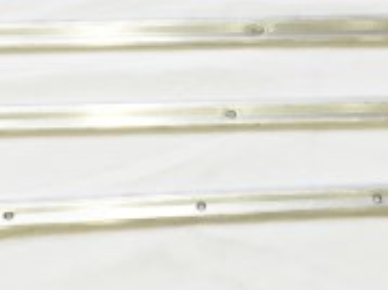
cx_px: 143
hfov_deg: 24.1
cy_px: 25
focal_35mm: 81
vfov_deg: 17.9
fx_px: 907
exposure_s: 1/30
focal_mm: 4.15
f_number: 2.2
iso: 64
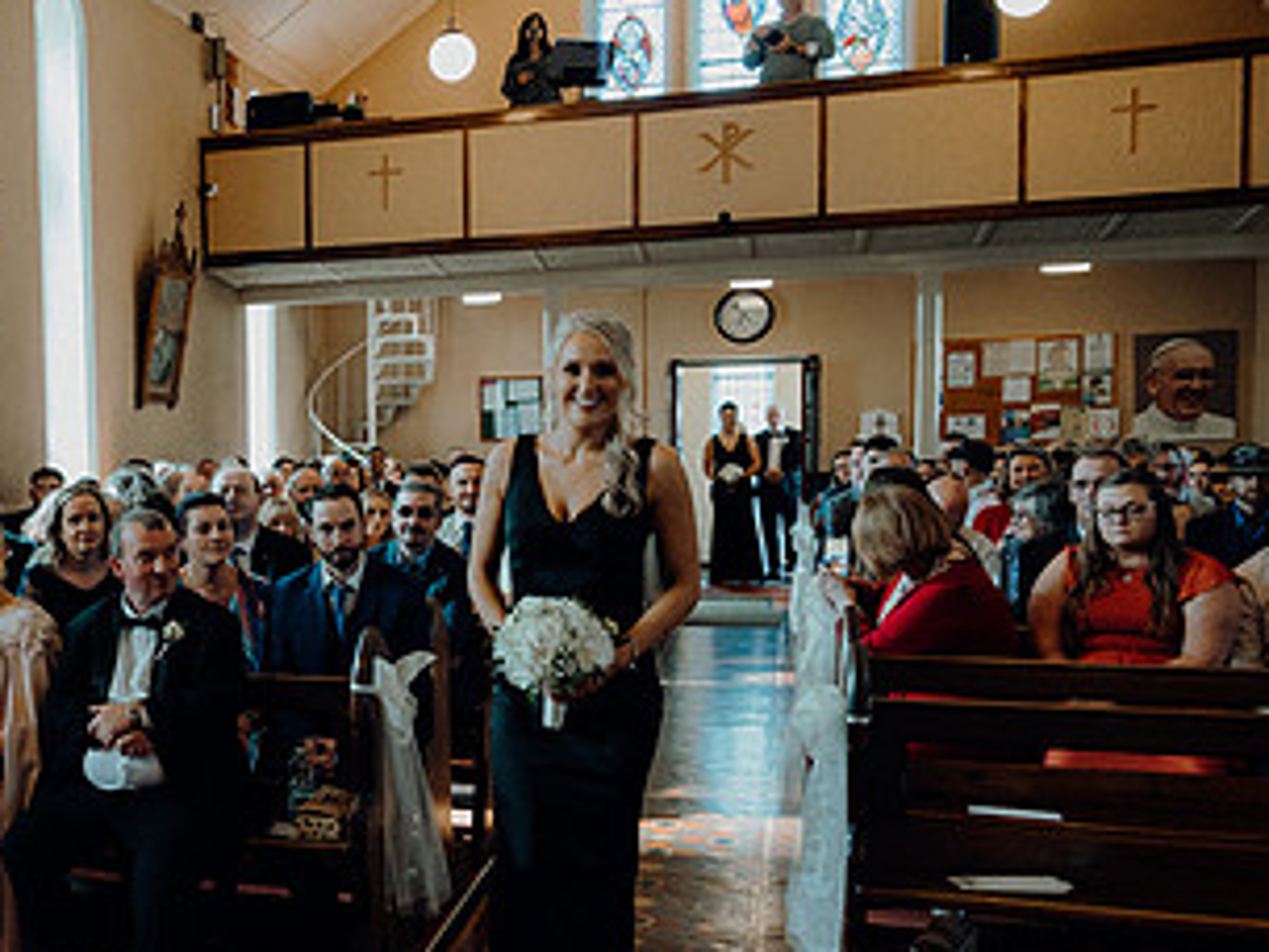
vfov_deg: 32.8
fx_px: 1613
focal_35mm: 44
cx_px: 79
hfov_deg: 39.2
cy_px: 545
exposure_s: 1/200
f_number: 3.5
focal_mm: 24
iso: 1600
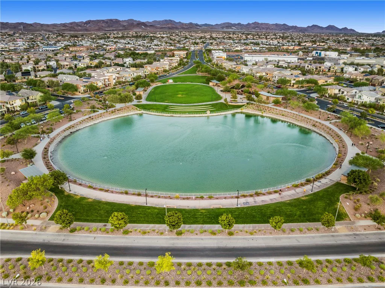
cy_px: 144
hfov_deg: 71.6
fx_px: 267
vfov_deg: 56.7
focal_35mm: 24
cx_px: 192
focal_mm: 12.29
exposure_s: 1/40
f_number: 2.8
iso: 140
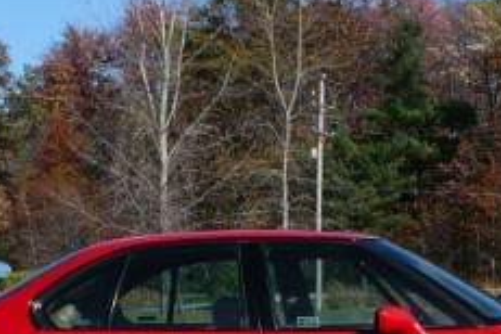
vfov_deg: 10.8
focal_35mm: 124
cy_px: 438
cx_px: 390
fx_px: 1726
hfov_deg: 16.4
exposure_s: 1/250
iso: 100
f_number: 8
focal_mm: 6.1
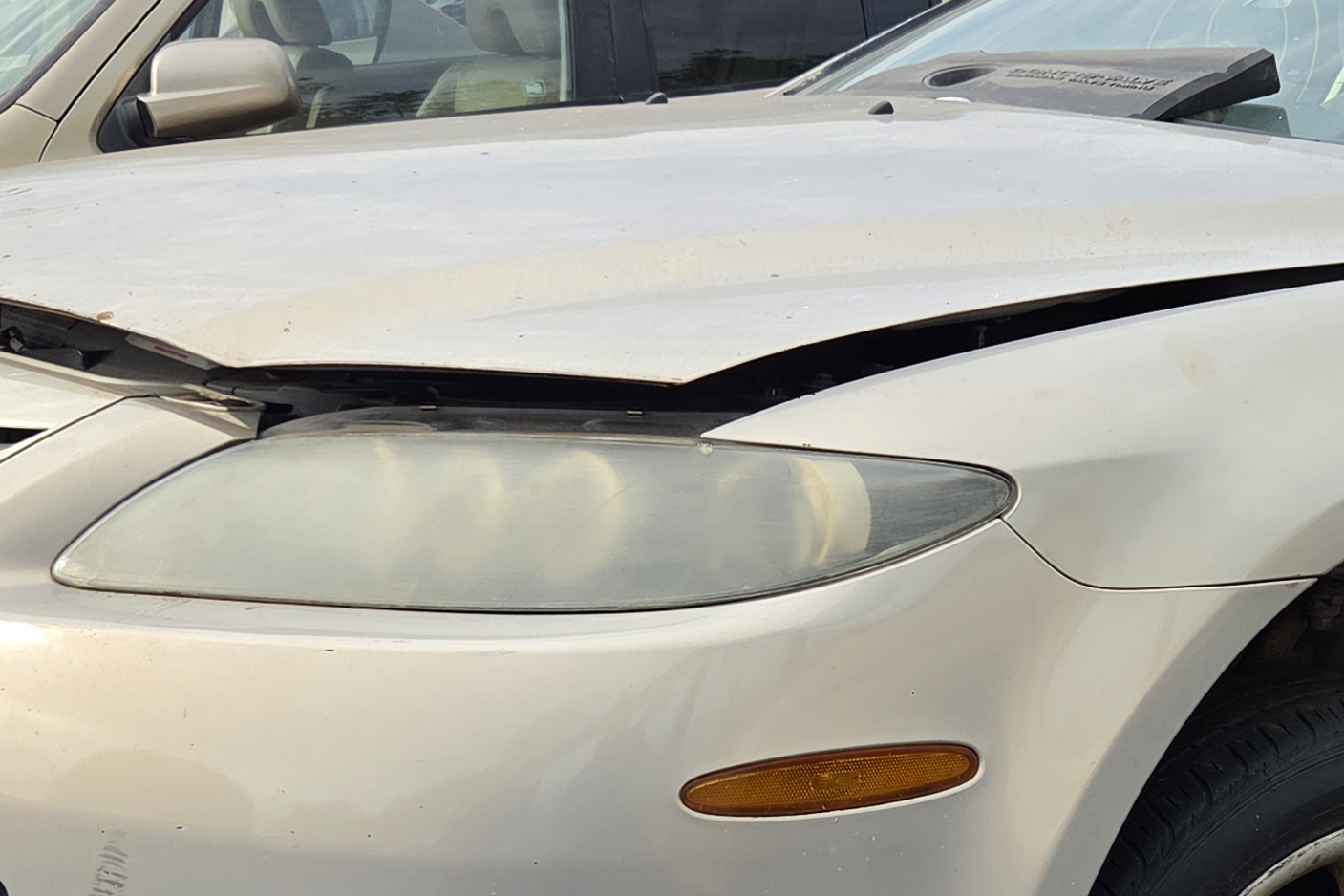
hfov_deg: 28.6
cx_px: 1180
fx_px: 2538
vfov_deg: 19.9
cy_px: 639
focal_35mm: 68
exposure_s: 1/1920
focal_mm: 5.4
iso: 80
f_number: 1.8
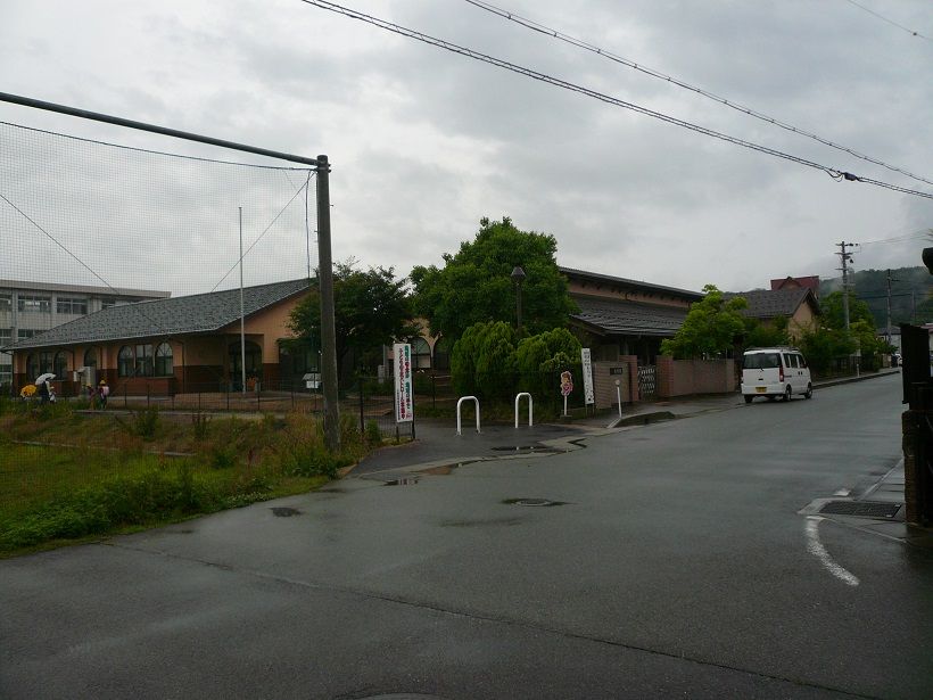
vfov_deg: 49.7
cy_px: 350
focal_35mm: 28
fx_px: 755
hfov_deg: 63.4
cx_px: 466
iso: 100
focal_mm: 4.6
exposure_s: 1/400
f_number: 2.8
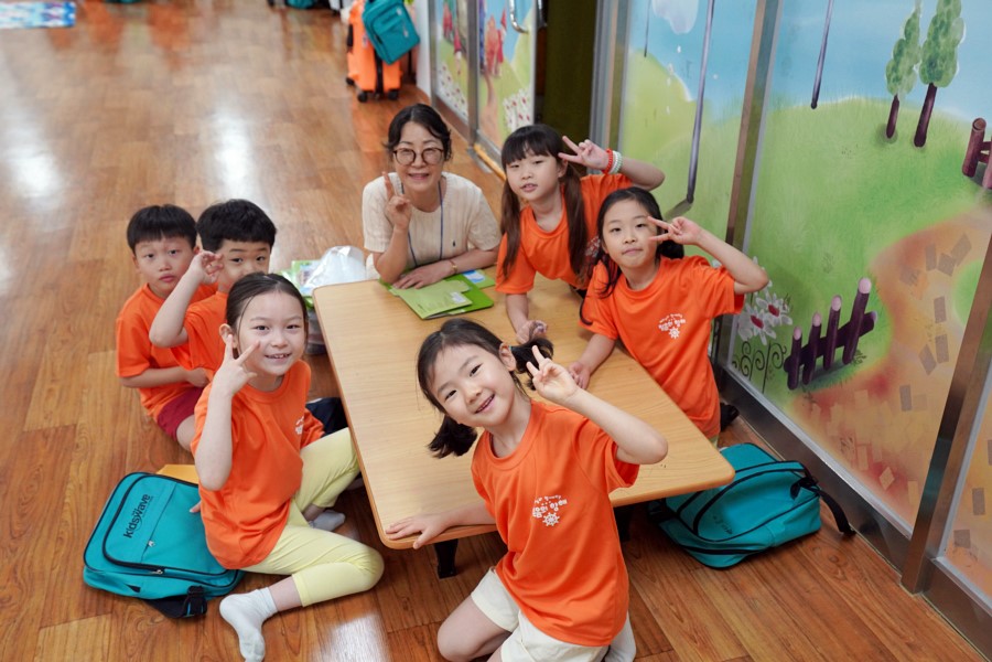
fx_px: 964
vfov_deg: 37.9
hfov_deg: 54.4
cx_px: 496
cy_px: 331
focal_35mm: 35
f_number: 4
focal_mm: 35
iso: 1600
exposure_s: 1/160
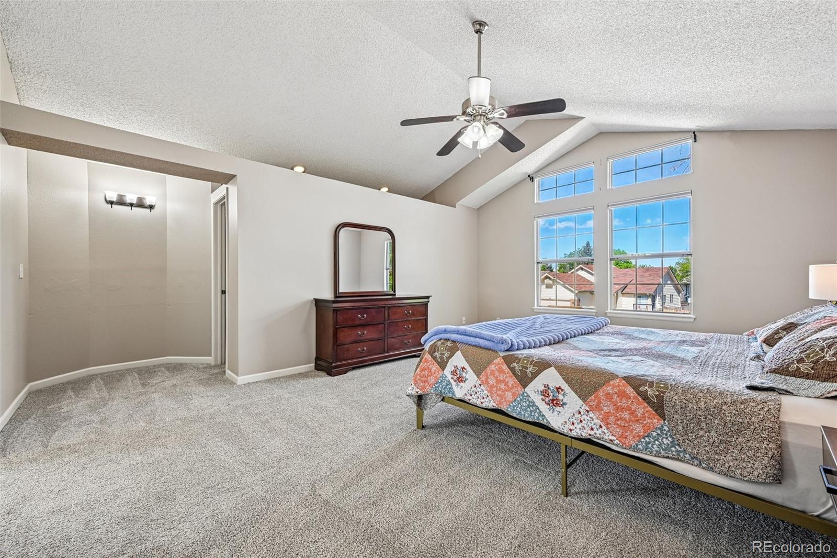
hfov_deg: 104.3
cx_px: 418
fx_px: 325
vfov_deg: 81.2
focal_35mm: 14
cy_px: 279
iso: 200
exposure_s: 1/15
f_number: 11
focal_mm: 14
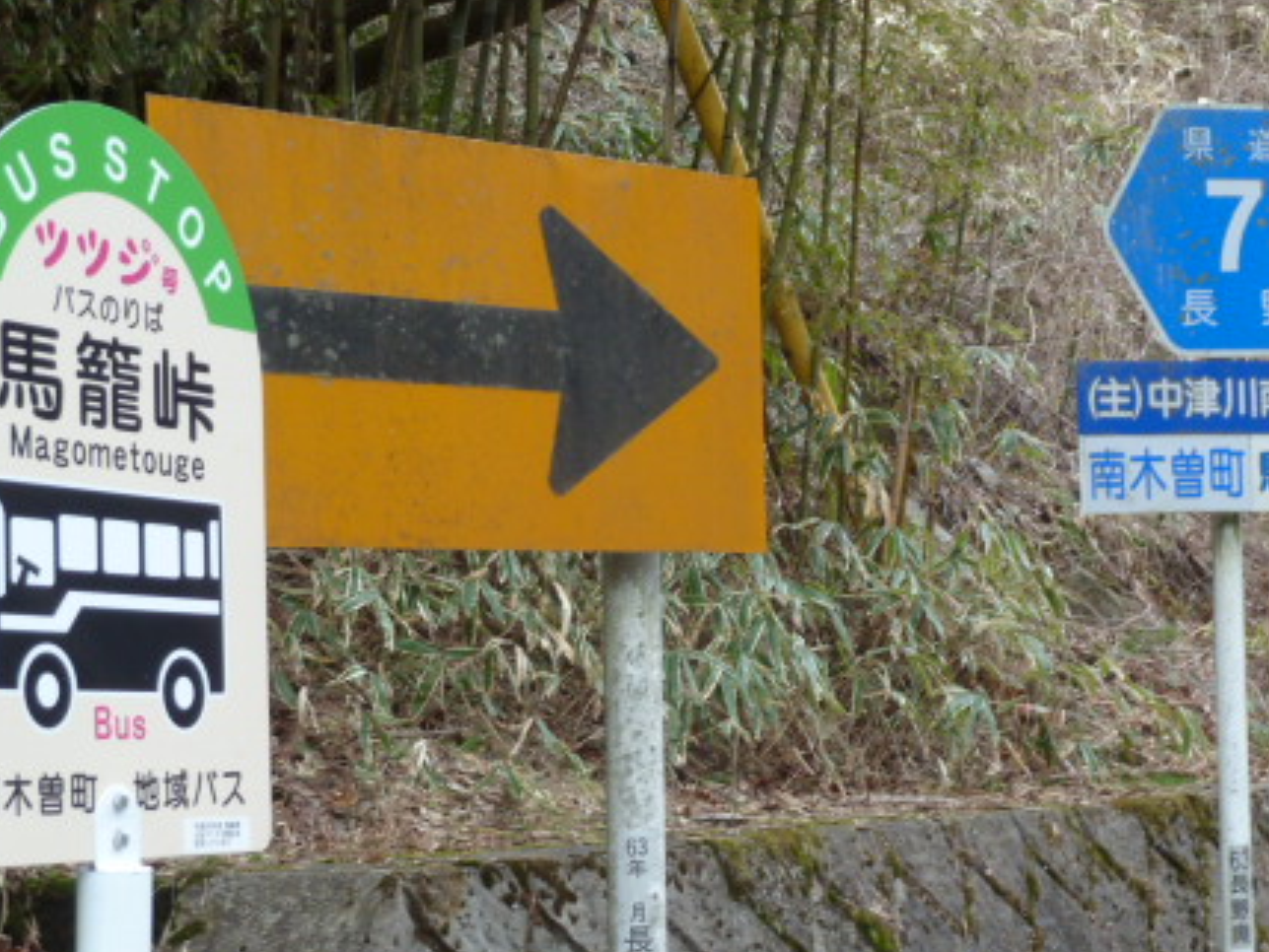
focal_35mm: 82
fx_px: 3007
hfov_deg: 23.8
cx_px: 713
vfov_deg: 18.0
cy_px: 594
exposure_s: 1/40
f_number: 3.9
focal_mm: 9.1
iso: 125
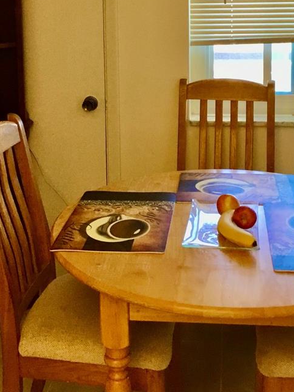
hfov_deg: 25.2
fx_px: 657
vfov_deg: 31.8
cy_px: 45
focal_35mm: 58
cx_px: 156
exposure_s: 1/30
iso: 40
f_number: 2.4
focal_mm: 3.3
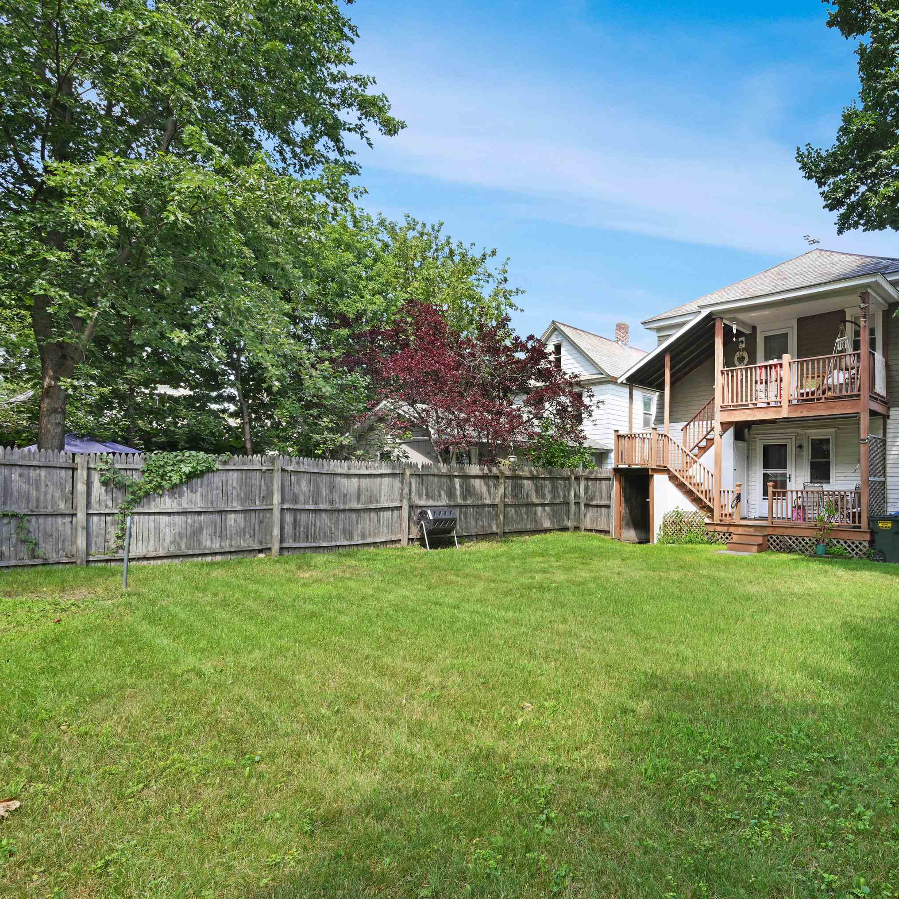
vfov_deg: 80.7
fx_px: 529
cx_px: 638
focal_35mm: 18
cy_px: 447
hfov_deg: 76.6
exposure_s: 1/50
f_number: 14
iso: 100
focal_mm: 14
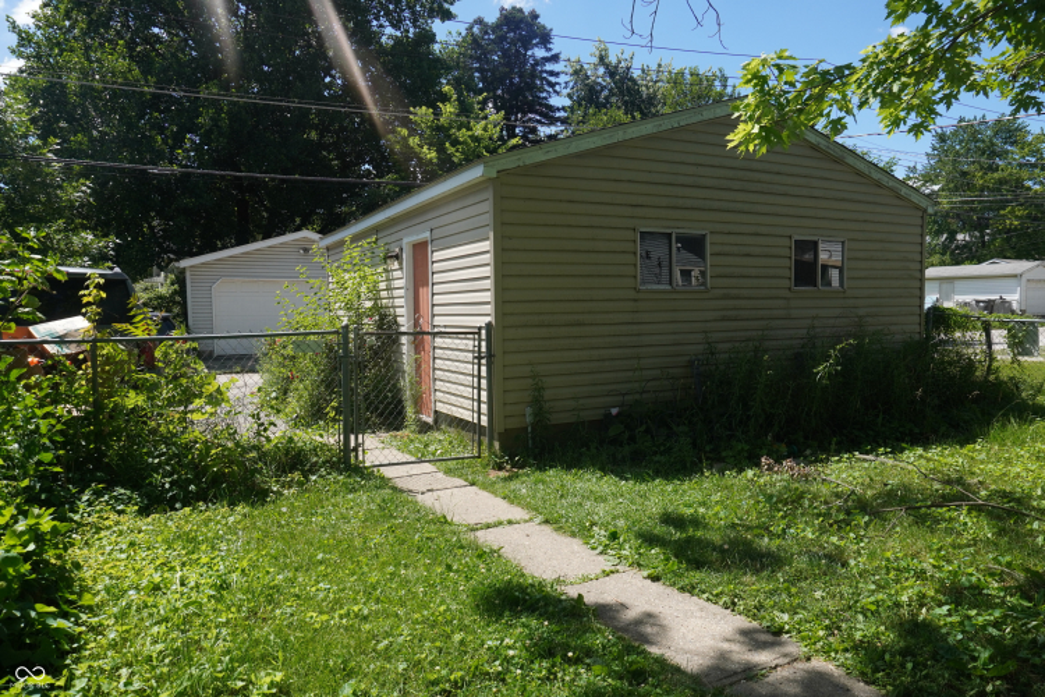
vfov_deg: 53.1
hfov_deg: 73.7
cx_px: 522
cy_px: 348
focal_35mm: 24
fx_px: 697
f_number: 8
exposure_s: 1/500
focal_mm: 16
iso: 320
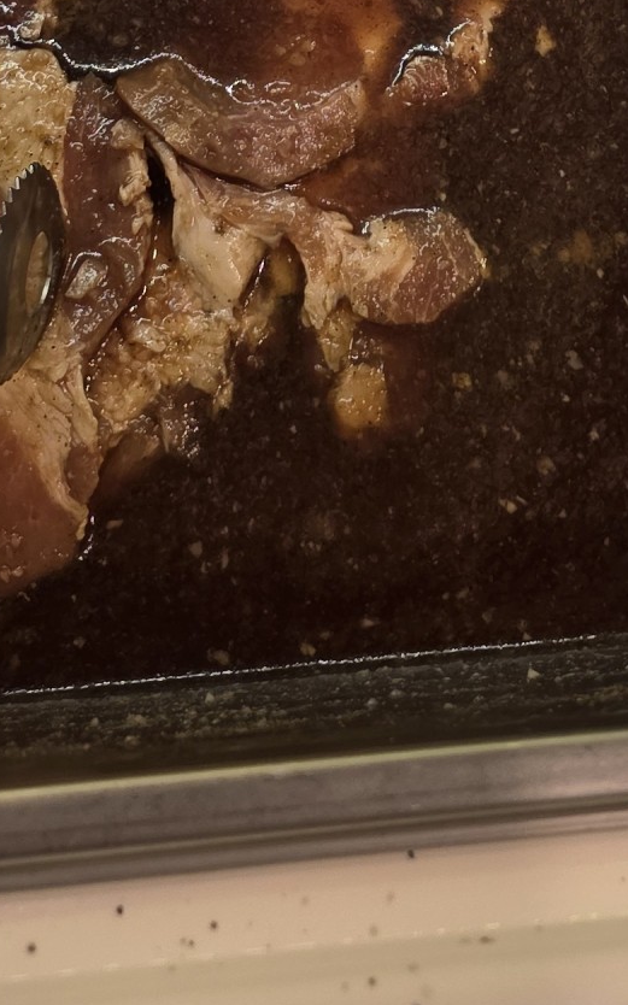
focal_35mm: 78
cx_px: 382
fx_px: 2137
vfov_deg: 22.2
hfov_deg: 16.7
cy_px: -471
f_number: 1.7
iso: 160
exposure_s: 1/120
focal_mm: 6.3
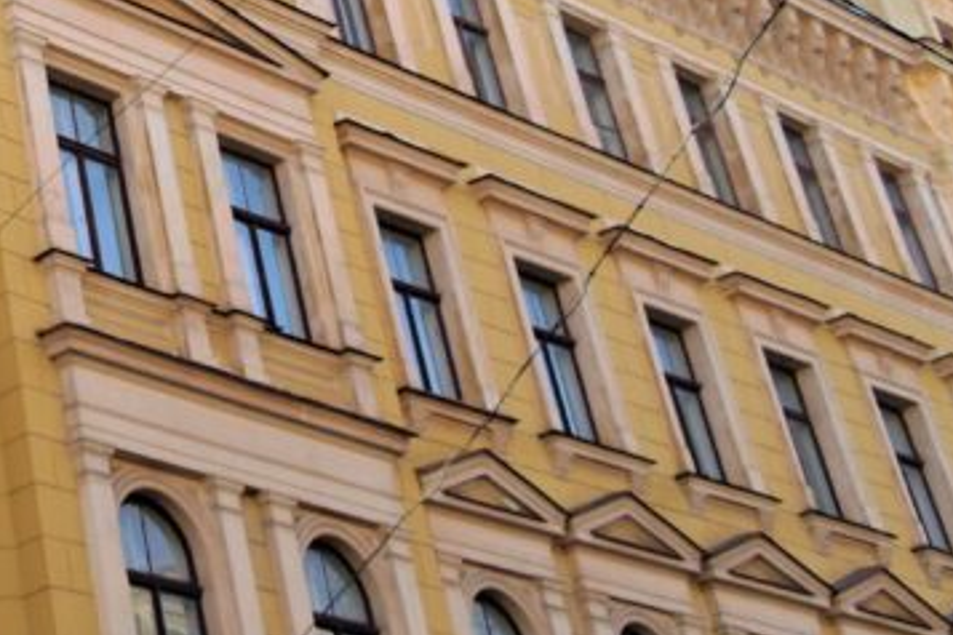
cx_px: -392
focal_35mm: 86
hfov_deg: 20.8
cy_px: -100
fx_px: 2276
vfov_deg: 15.4
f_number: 3.8
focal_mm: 20
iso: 200
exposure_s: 1/500
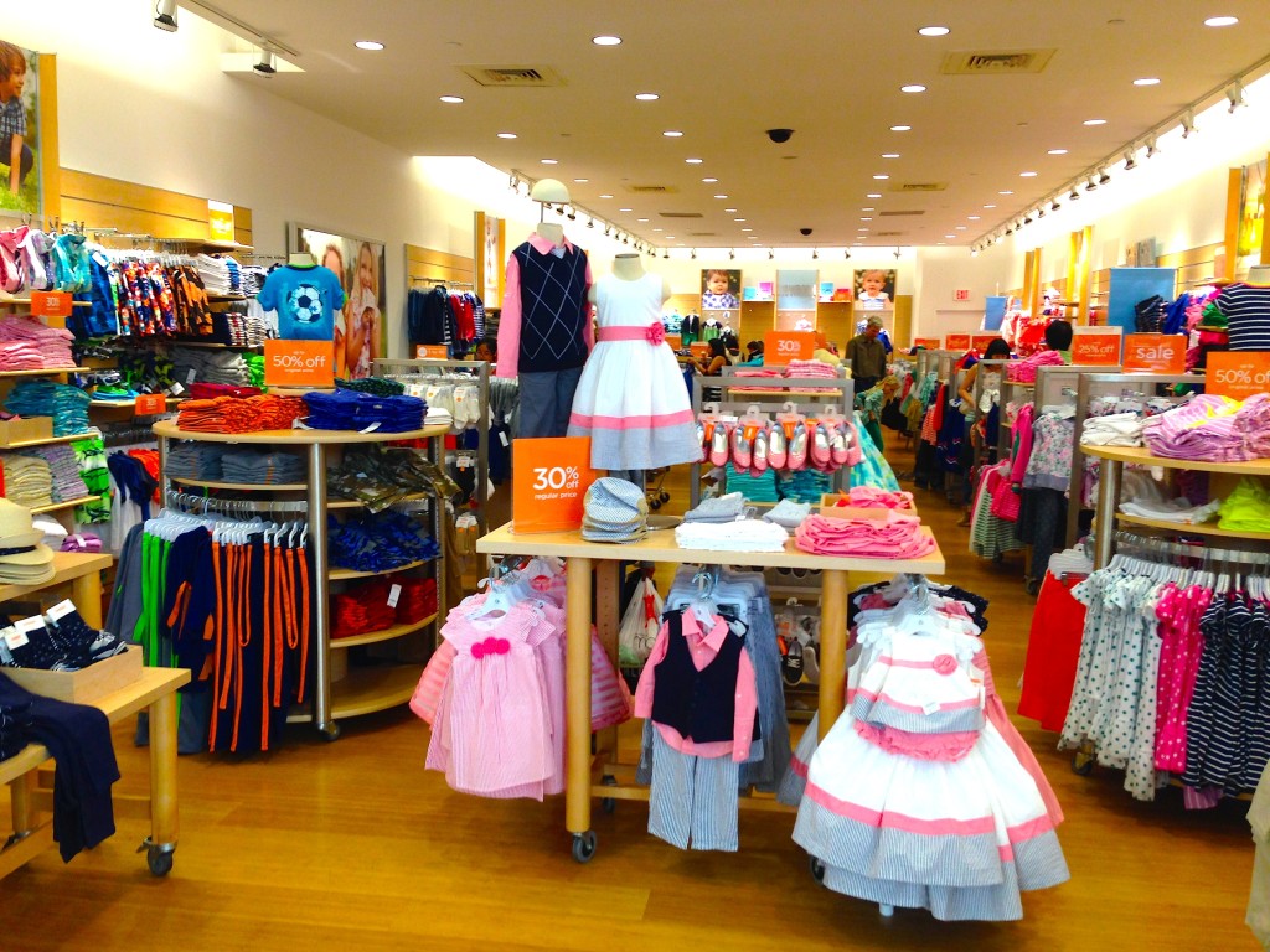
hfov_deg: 55.4
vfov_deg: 42.9
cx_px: 635
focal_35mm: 33
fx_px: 1211
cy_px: 476
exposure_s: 1/24
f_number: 2.4
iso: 50
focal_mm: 4.12
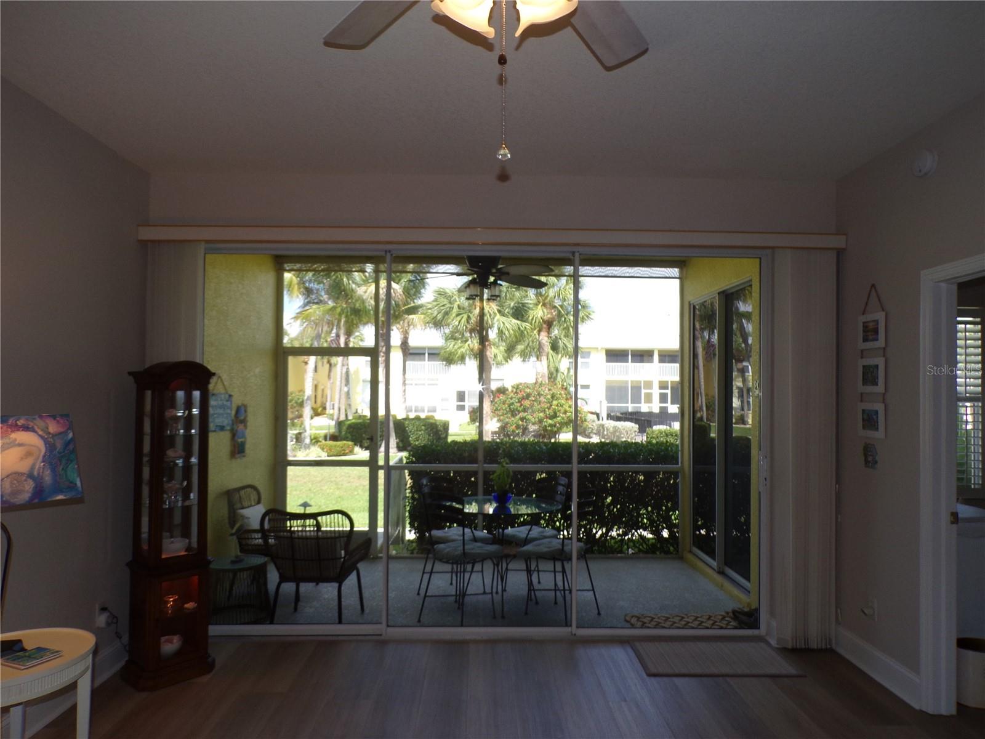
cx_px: 492
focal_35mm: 24
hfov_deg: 71.6
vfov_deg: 56.8
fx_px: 683
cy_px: 370
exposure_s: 1/70
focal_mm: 4.3
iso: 80
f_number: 4.3
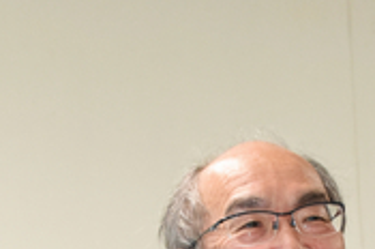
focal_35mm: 240
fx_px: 2498
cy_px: 544
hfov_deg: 8.6
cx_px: 257
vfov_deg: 5.5
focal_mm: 35
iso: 1000
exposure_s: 1/160
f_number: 5
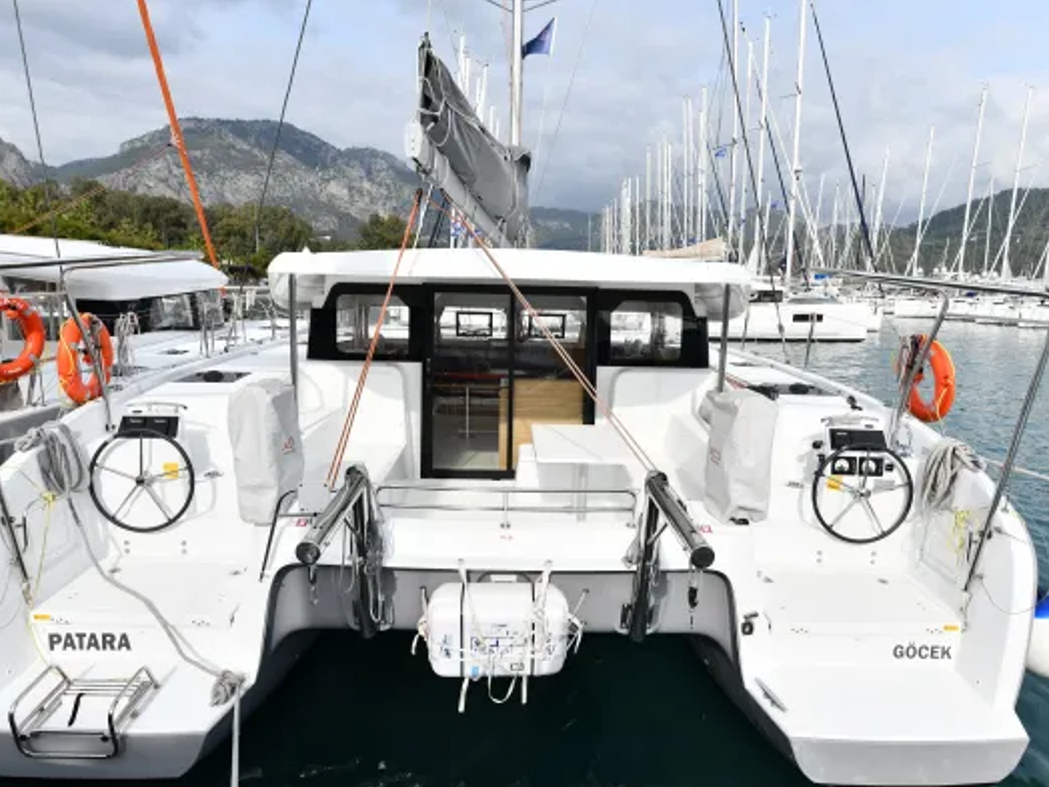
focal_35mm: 22
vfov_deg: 61.1
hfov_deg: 76.4
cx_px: 522
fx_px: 667
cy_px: 399
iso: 100
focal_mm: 20
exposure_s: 1/400
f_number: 5.6
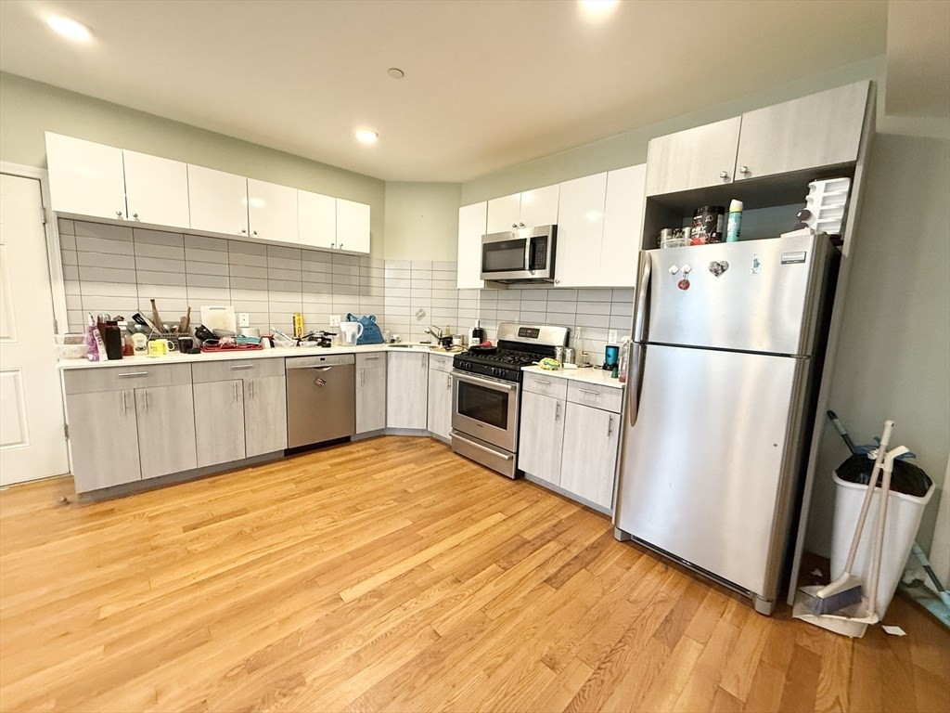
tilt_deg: -6.9
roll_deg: -1.7
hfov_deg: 102.1
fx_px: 384
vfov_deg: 85.7
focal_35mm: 14
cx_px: 475
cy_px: 356
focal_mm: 2.22
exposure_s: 1/60
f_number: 2.2
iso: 320
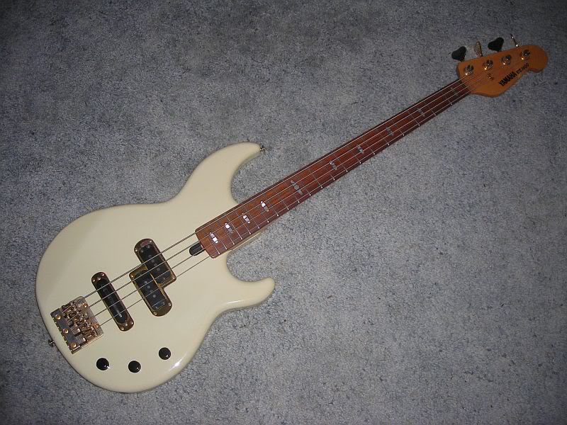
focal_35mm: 38
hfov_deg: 49.0
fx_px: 622
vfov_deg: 37.7
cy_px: 212
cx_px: 284
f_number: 3.2
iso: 50
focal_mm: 6.3
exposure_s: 1/60.1
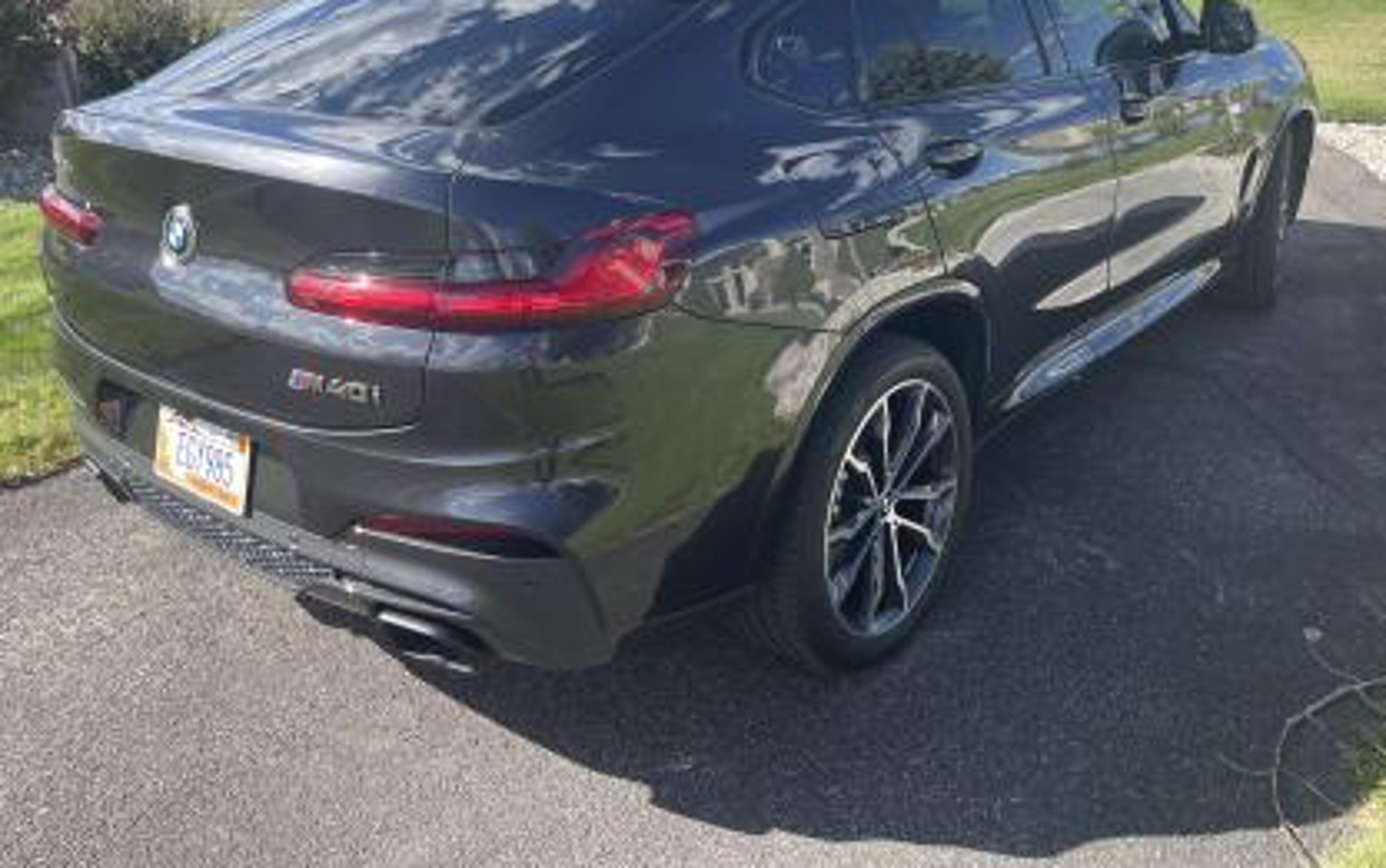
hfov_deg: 59.6
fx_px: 1209
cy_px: 283
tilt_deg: -17.8
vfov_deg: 39.0
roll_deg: +0.8
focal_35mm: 32
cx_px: 705
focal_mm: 5.1
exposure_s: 1/1130
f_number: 1.6
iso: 32
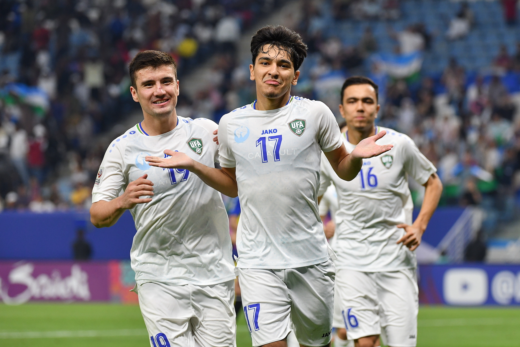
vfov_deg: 7.6
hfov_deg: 11.4
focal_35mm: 180
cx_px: 260
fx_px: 2600
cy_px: 174
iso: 1000
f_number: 4
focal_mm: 180
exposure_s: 1/800
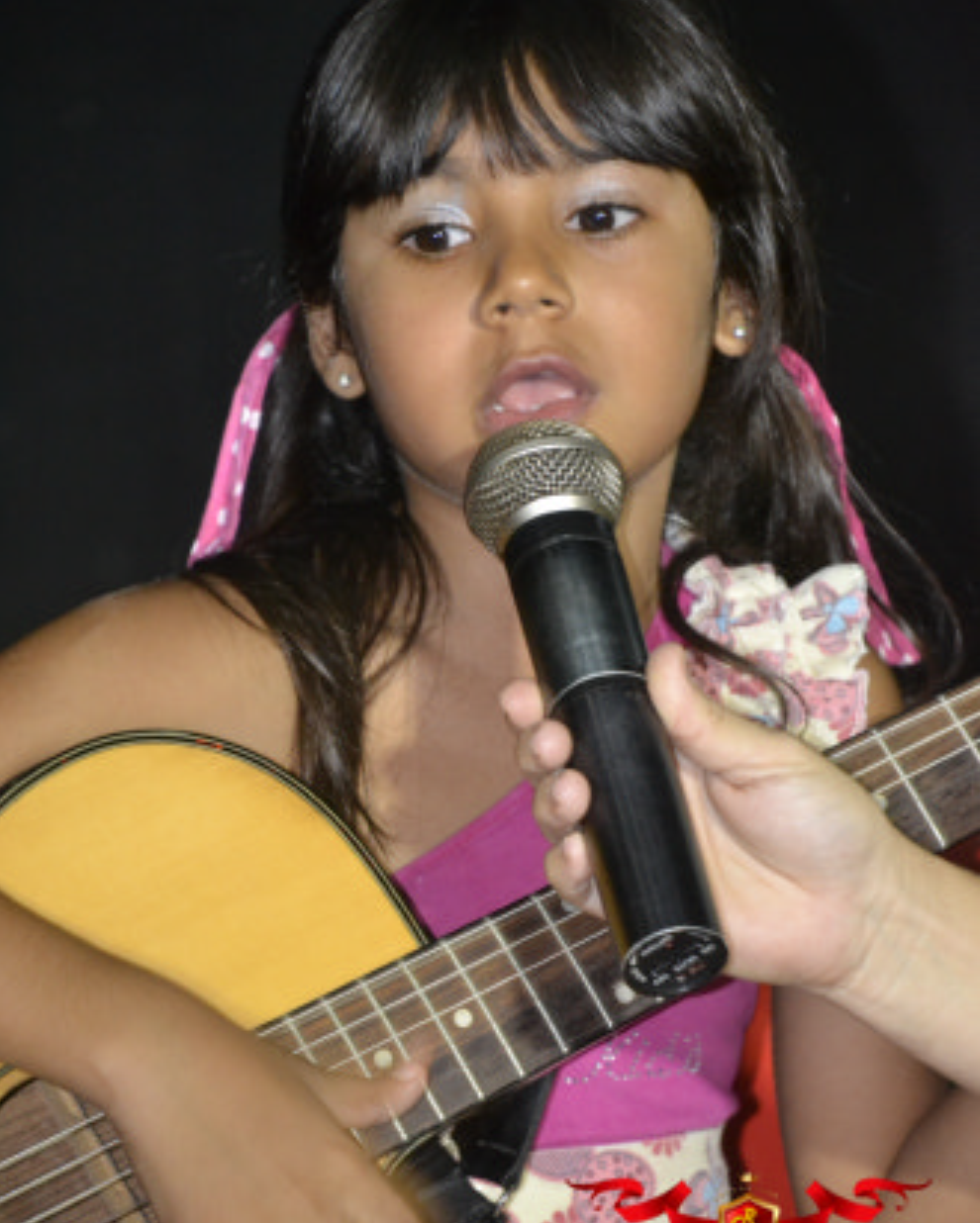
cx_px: 489
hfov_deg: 6.7
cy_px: 635
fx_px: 8353
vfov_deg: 8.4
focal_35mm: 231
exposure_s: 1/60
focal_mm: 135
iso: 3200
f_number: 5.6
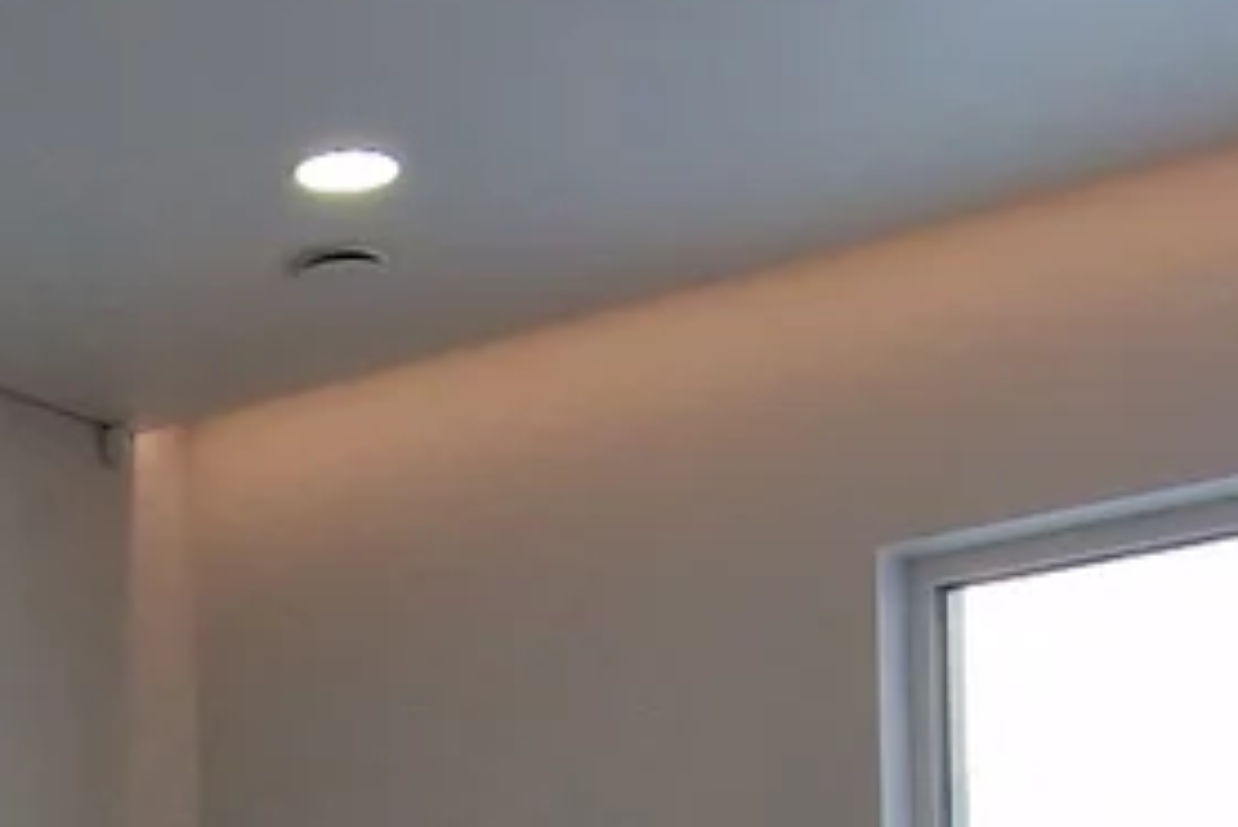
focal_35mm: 78
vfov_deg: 15.5
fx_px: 2684
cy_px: 1399
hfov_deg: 24.9
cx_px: 49
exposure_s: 1/578
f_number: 2.2
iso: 50
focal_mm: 2.2
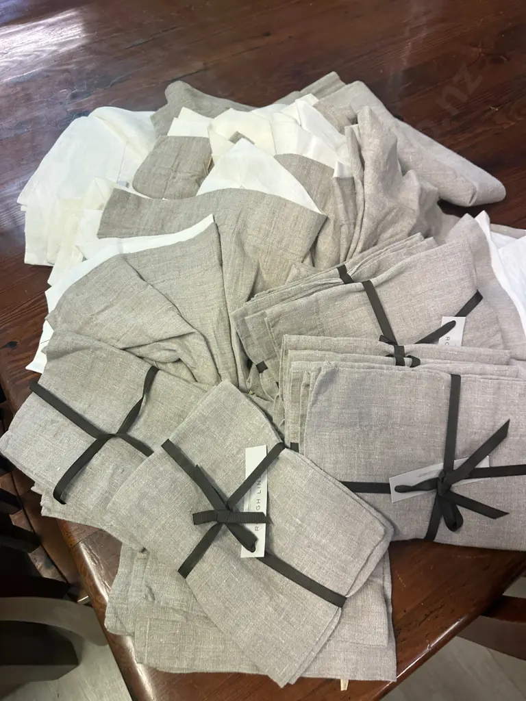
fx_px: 486
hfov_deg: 56.8
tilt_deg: -57.2
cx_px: 263
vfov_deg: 71.6
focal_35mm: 24
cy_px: 350
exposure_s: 1/100
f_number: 1.78
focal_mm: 6.86
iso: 125
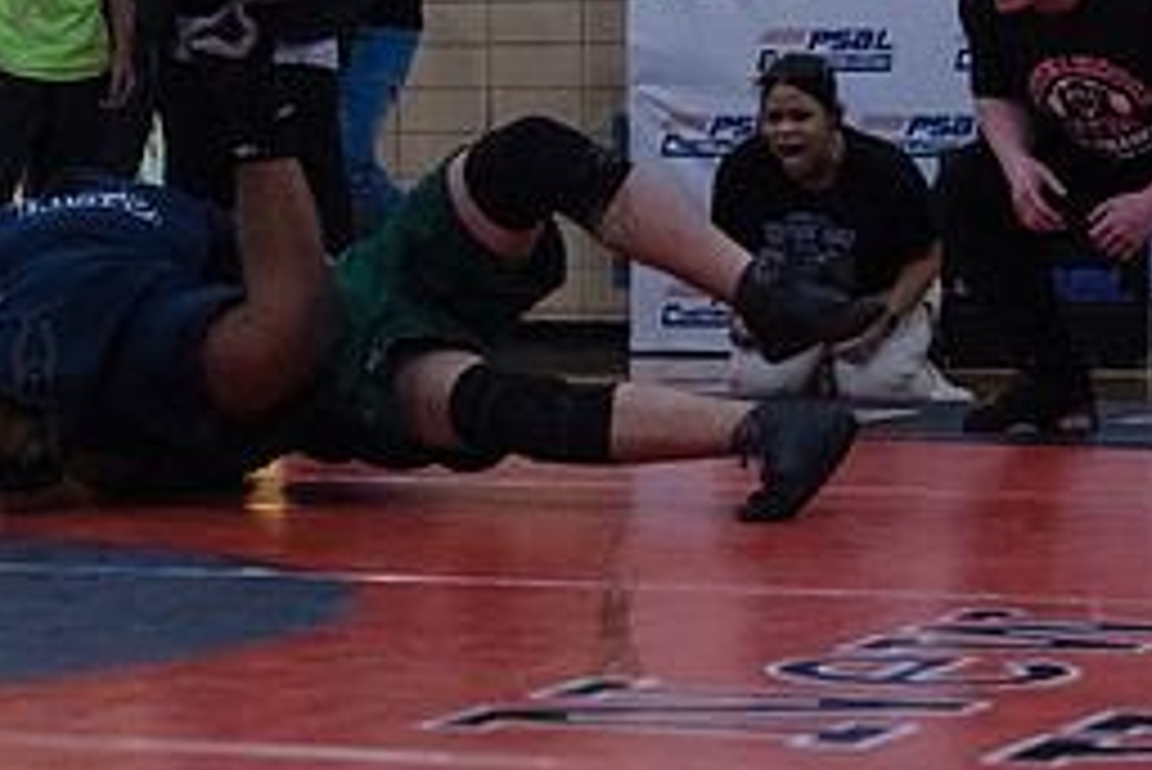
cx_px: 307
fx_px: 5379
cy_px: 290
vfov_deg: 8.2
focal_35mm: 168
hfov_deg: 12.2
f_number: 3.2
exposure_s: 1/400
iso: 6400
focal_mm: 60
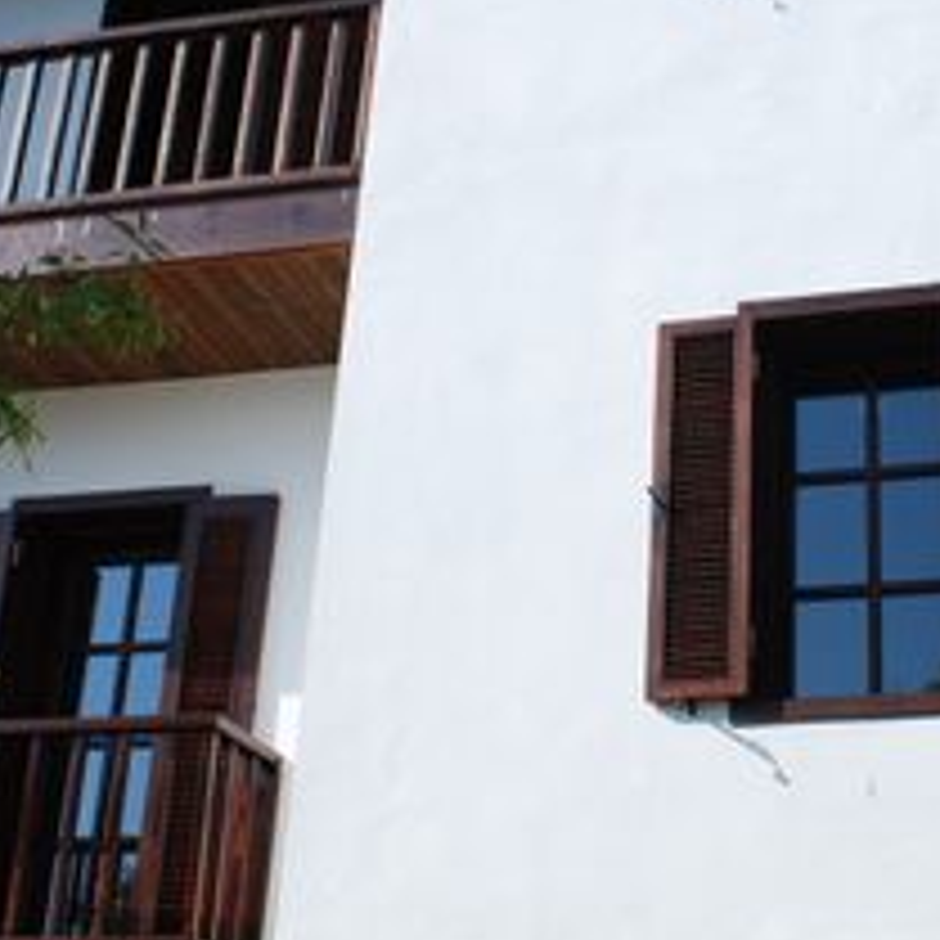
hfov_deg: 25.9
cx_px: 648
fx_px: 2028
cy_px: 297
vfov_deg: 25.9
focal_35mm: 66
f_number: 8
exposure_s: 1/250
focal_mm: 18
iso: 100
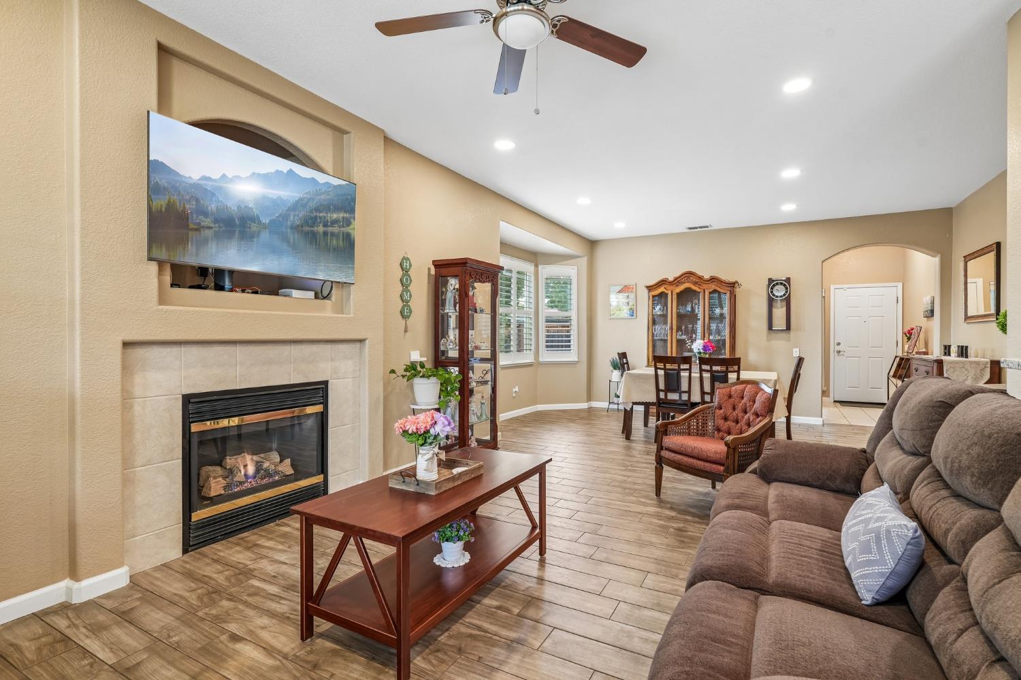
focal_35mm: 16
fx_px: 468
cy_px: 340
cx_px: 510
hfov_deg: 95.0
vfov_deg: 72.0
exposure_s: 1.3
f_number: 8
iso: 100
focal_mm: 16.5
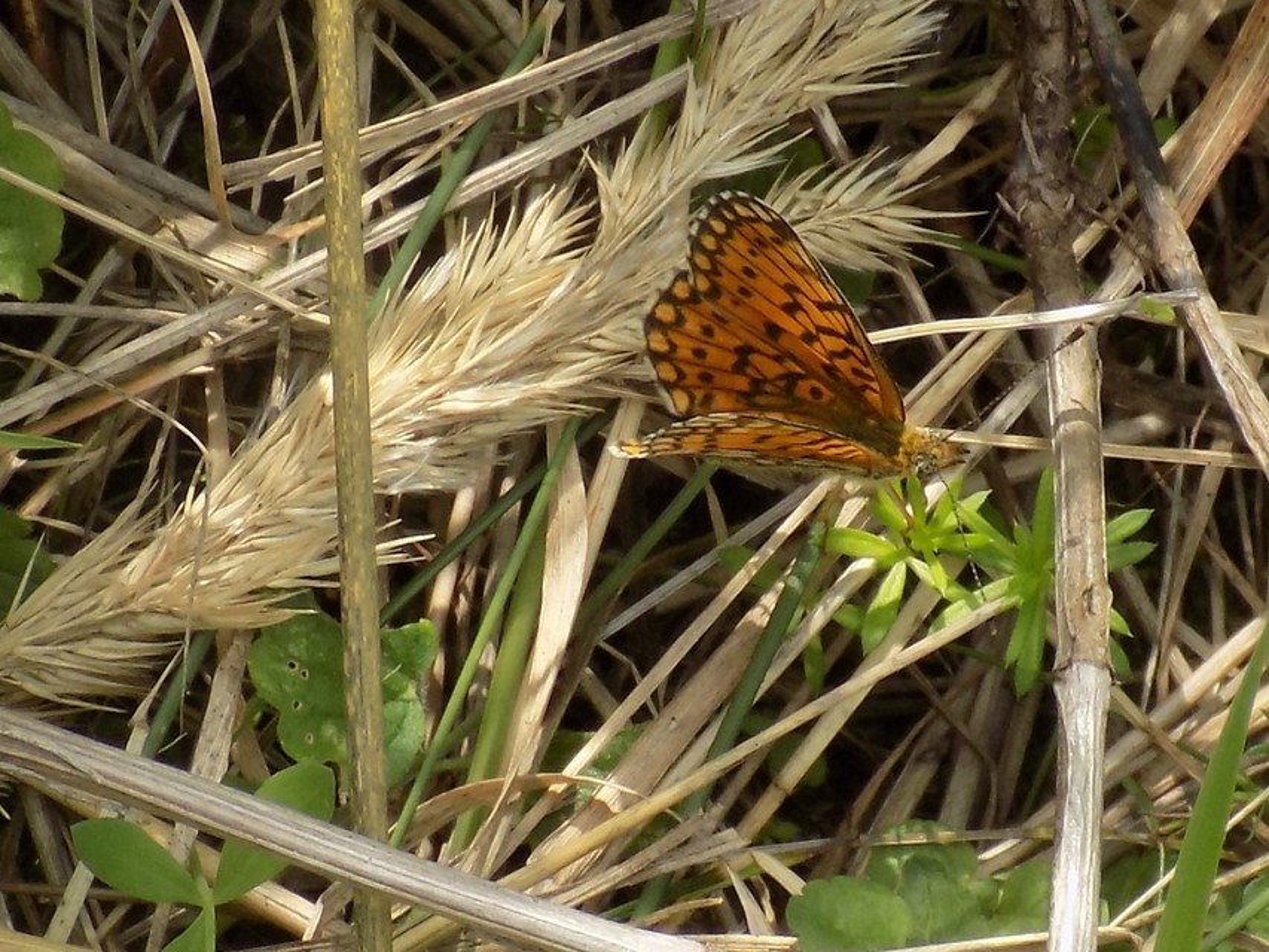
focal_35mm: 118
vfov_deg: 12.6
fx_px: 4326
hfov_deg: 16.7
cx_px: 634
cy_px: 476
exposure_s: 1/250
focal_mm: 20.9
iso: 80
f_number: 4.8
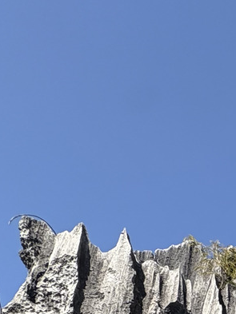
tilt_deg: +13.9
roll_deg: +0.3
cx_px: 450
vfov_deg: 20.8
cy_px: 587
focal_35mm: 57
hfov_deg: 18.5
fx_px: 518
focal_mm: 2.22
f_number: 2.2
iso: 50
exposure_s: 1/1143
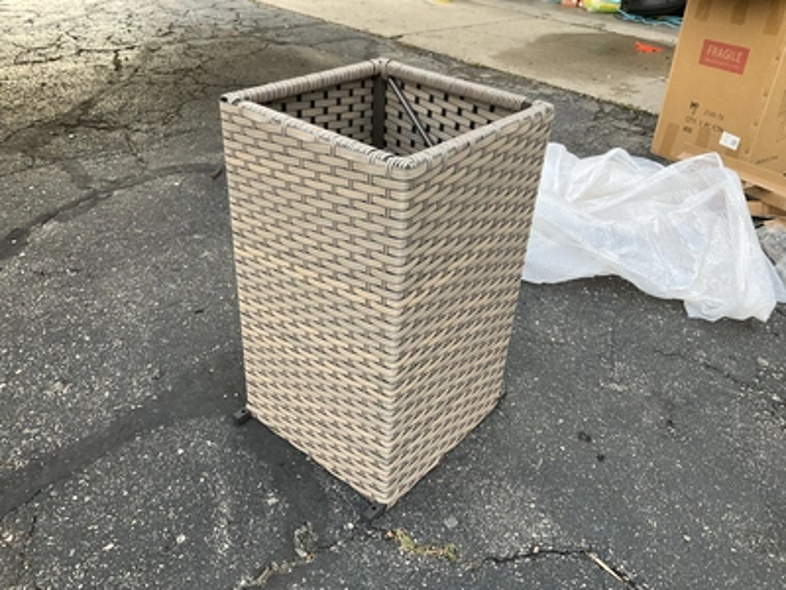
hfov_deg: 61.7
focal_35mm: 29
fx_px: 658
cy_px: 295
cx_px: 393
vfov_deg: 48.2
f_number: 1.8
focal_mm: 3
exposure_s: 1/122
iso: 32
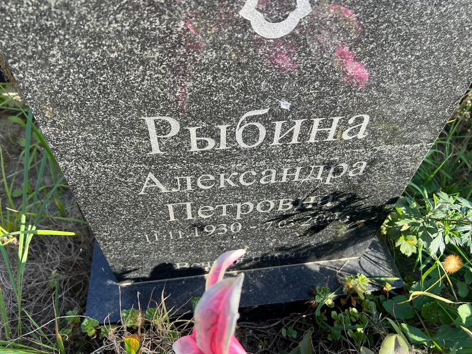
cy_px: 177
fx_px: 355
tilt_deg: -47.7
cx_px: 236
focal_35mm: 26
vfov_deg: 53.1
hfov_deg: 67.3
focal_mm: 5.7
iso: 50
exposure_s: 1/567
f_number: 1.5
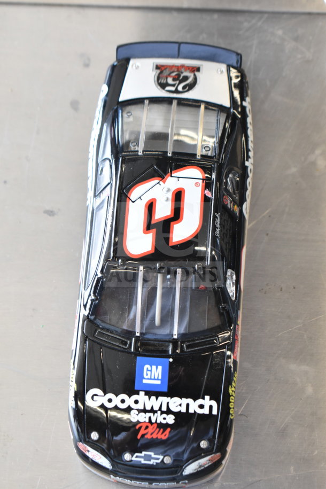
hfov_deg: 17.5
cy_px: 244
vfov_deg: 26.0
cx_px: 163
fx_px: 1059
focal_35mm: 78
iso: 1250
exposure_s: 1/80
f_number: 5.6
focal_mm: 52
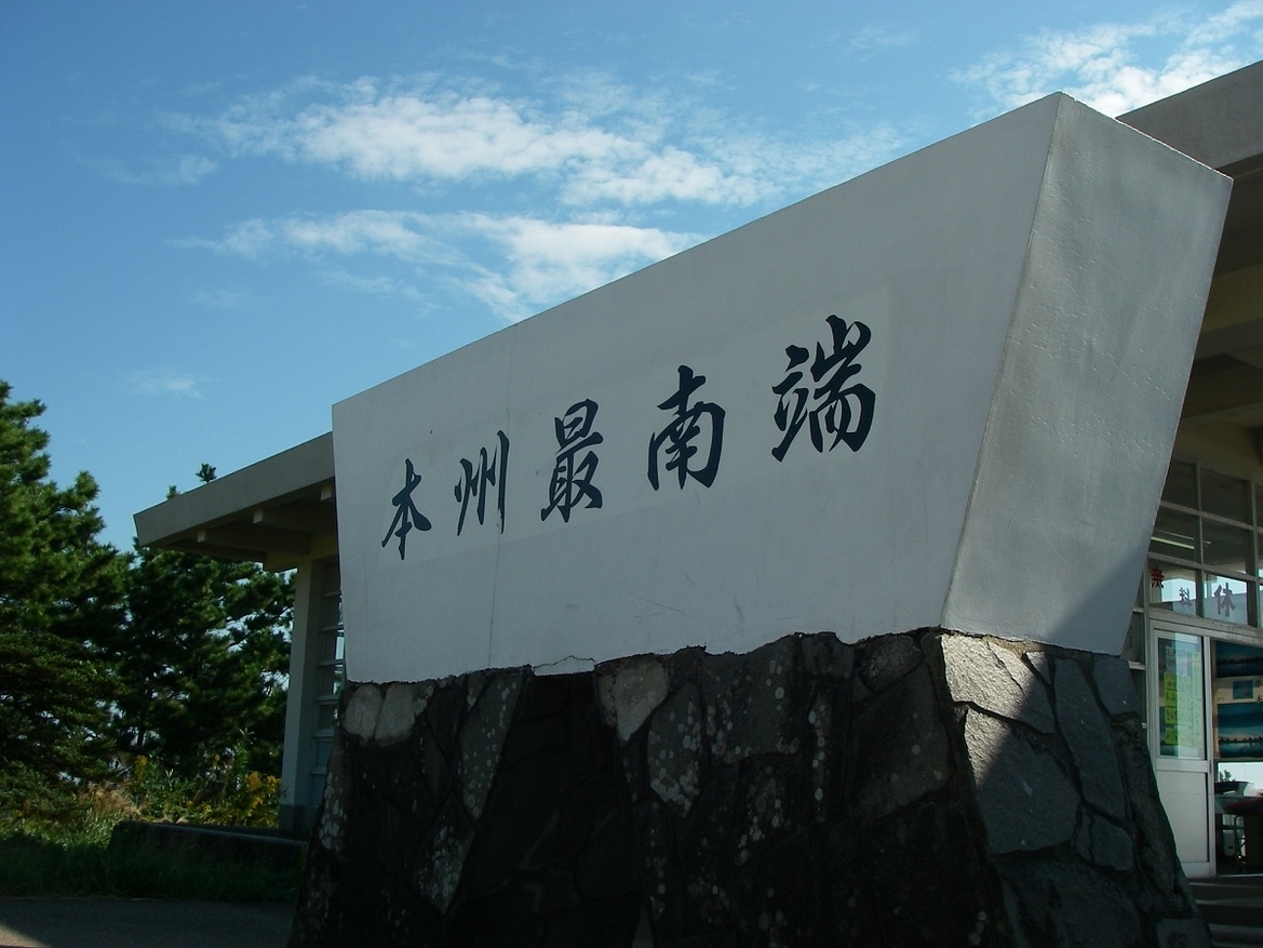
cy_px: 473
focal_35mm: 39
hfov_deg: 47.9
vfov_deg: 36.8
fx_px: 1423
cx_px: 643
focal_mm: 6.3
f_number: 6.6
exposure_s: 1/250
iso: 64
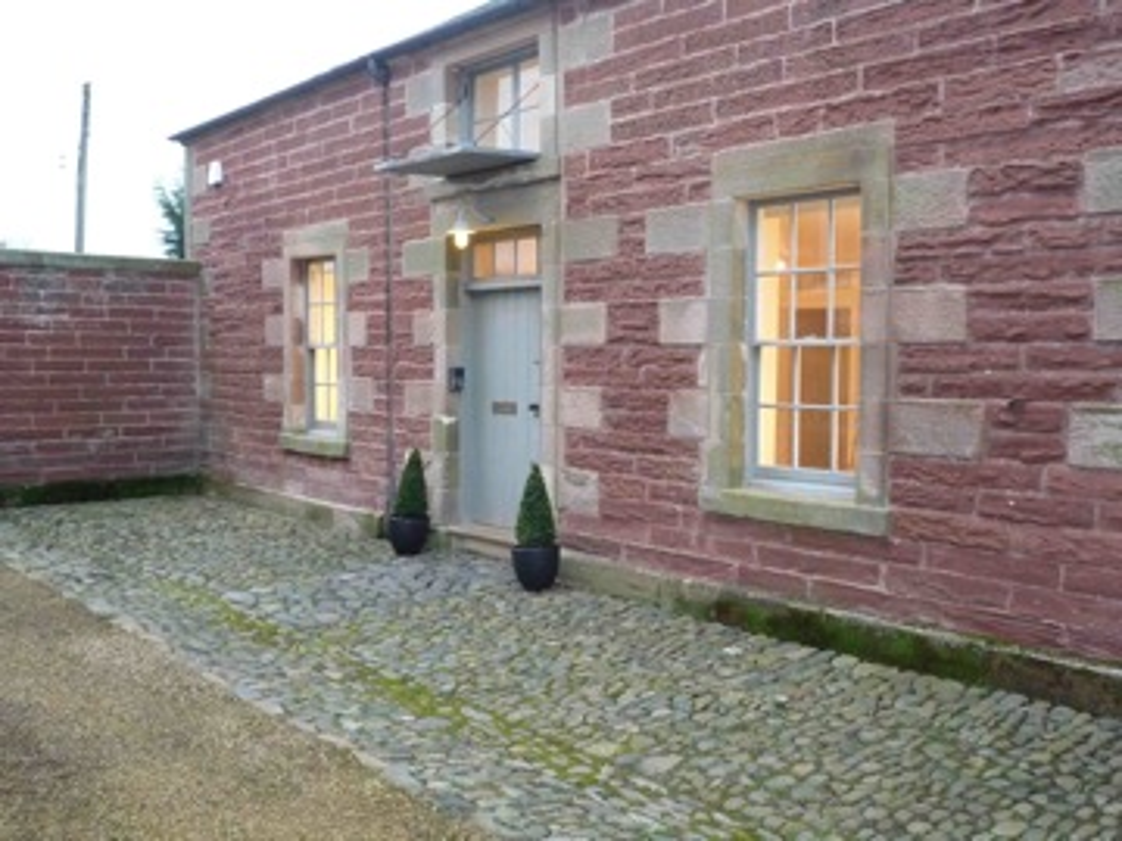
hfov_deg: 55.4
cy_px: 420
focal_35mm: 33
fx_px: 1070
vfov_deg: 42.9
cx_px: 561
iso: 400
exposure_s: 1/30
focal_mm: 5.8
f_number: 3.6
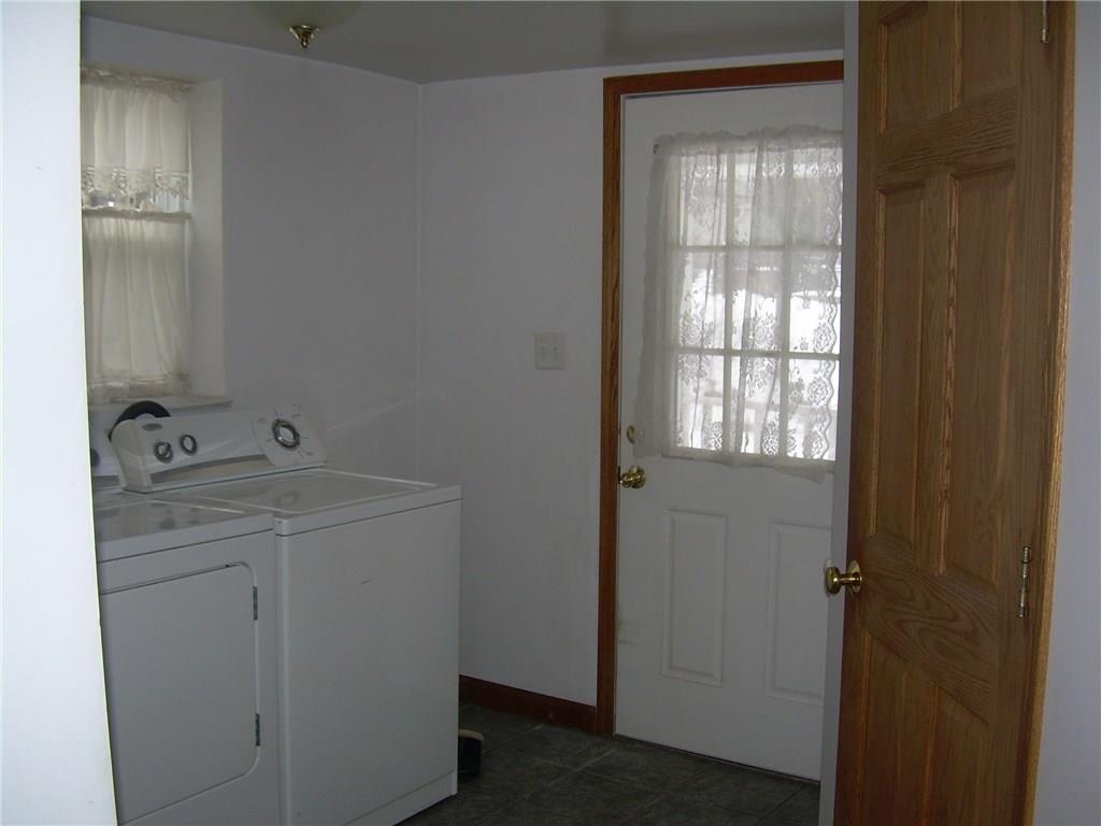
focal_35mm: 38
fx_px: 1209
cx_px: 550
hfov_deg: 49.0
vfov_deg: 37.7
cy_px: 413
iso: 50
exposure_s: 1/60
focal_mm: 6.3
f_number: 2.8
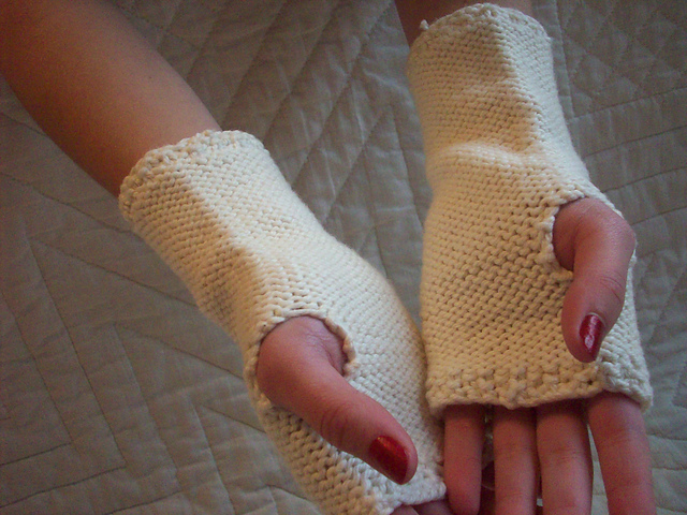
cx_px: 344
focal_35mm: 37
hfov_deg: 50.1
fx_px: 734
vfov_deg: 38.7
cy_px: 258
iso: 317
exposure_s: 1/64
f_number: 2.8
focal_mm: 6.2
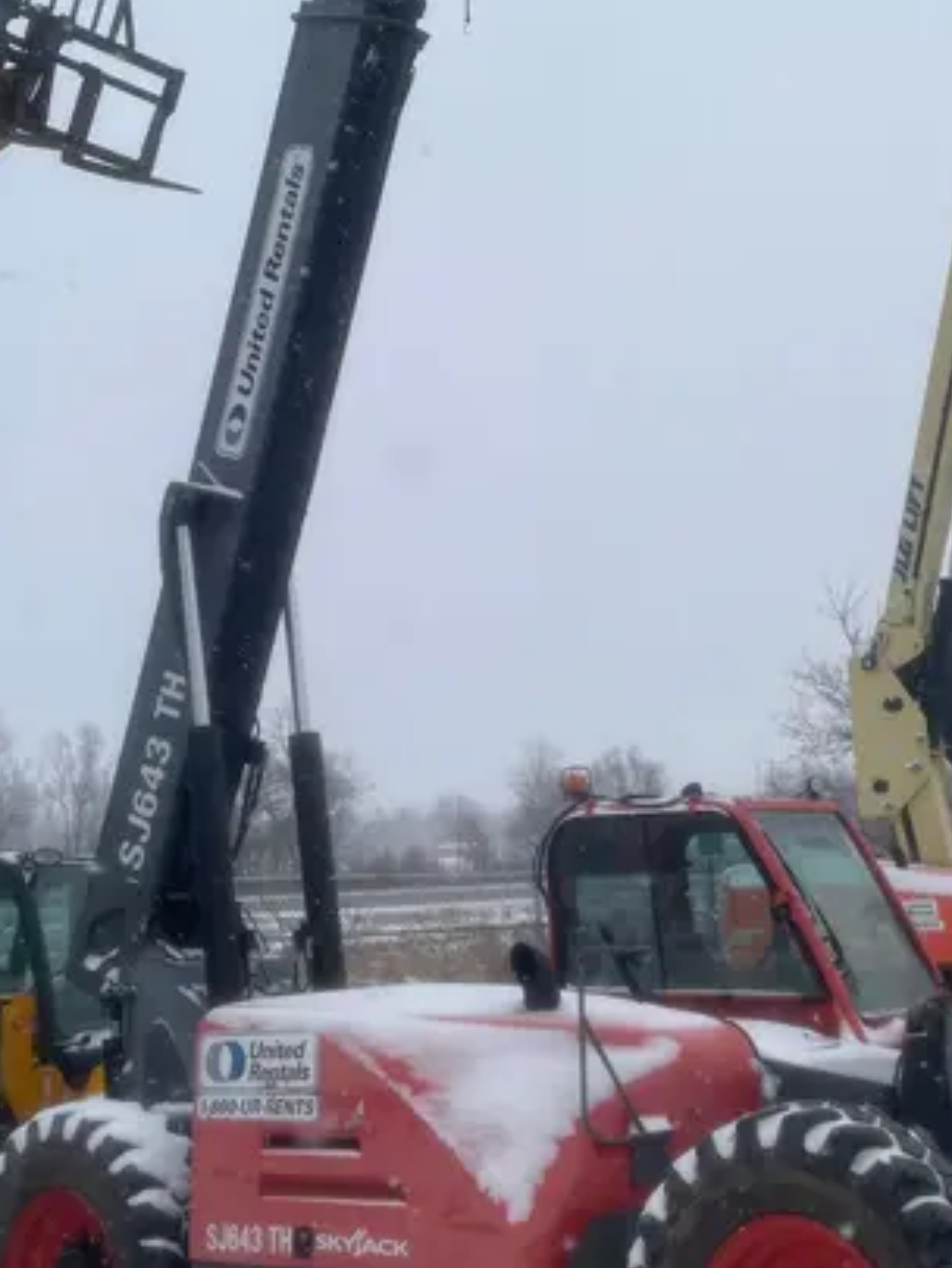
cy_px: 540
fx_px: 1723
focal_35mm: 47
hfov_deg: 30.4
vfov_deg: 40.3
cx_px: 698
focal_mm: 4.2
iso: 32
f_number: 1.6
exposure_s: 1/4000
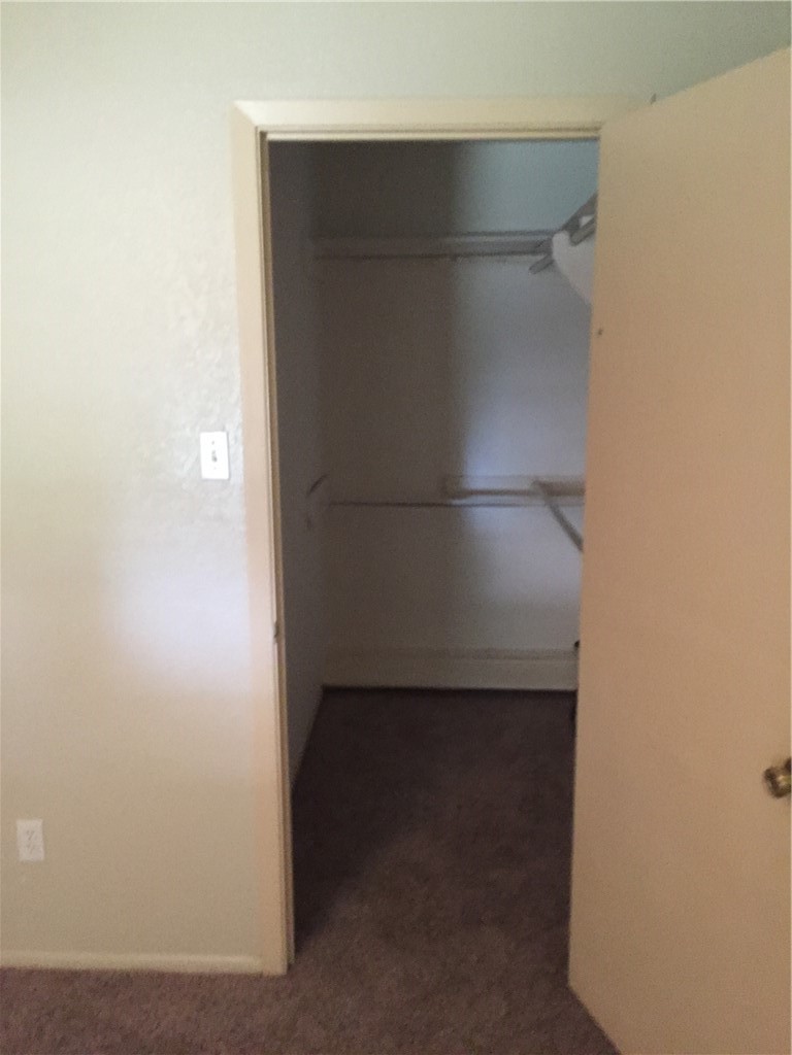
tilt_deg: -10.1
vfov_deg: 61.7
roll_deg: +1.1
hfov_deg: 48.2
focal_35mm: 29
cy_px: 528
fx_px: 885
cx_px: 396
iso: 320
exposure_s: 1/15
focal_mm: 4.15
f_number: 2.2
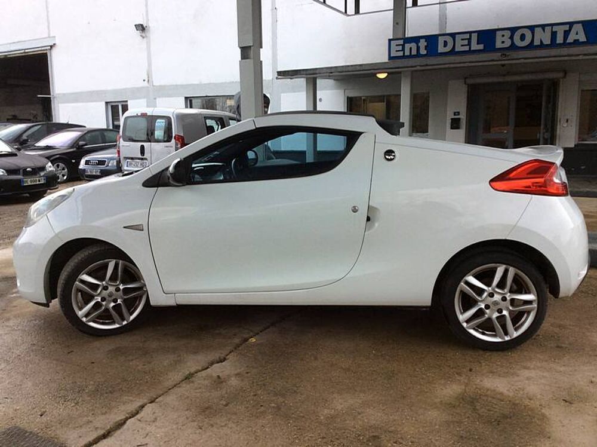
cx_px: 298
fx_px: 551
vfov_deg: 44.1
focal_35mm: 32
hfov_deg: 56.9
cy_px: 224
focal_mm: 3.3
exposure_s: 1/295
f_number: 2.4
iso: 32
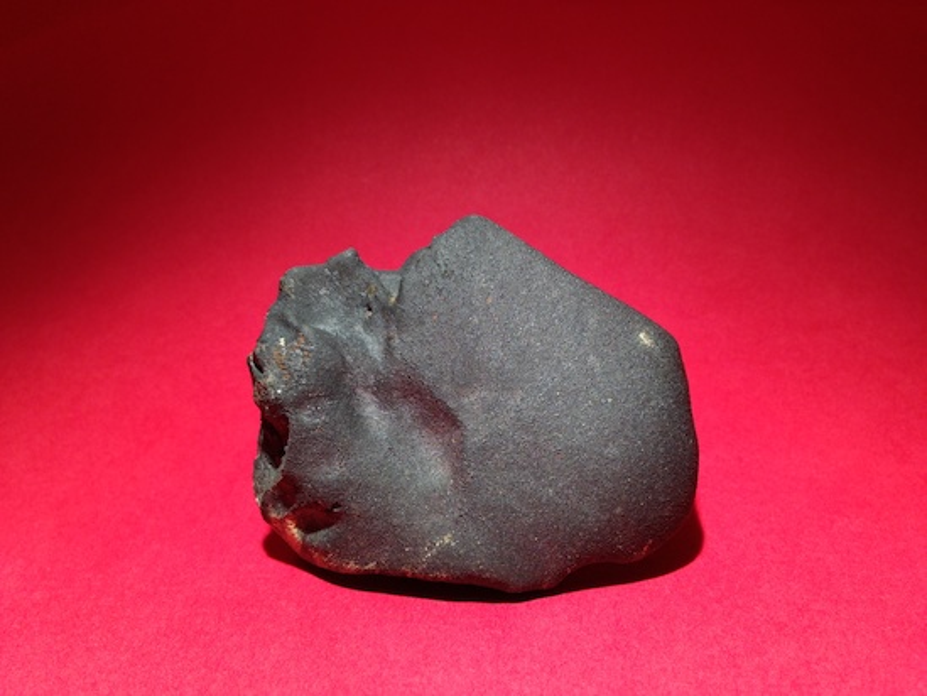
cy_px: 348
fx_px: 884
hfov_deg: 55.3
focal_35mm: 33
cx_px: 464
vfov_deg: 43.0
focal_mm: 4.13
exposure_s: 1/140
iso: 50
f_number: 2.4
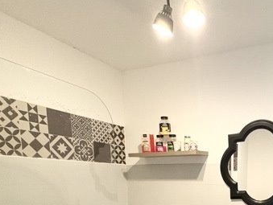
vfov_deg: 36.8
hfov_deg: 50.9
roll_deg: -0.2
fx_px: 261
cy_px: 221
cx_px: 229
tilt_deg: -7.5
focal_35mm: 33
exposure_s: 1/50
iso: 640
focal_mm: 2.22
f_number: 2.2
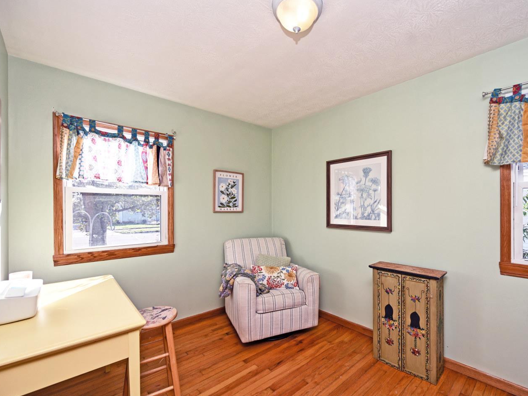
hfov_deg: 94.1
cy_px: 208
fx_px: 244
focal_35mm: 16
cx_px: 295
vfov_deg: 78.0
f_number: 5.6
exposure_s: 1/125
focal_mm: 14
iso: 200
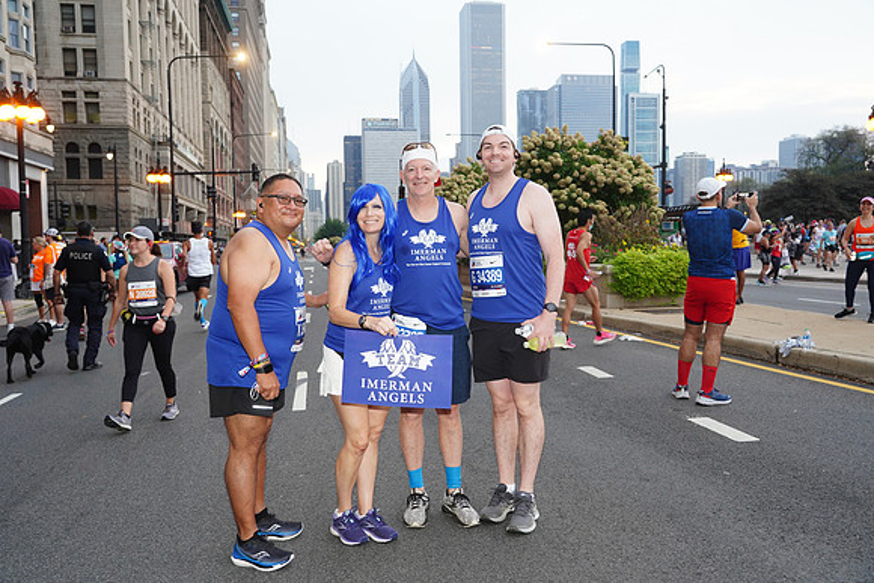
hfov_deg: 60.3
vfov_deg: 42.3
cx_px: 437
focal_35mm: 31
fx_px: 753
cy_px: 292
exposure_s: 1/80
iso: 500
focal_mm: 31
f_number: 4.5
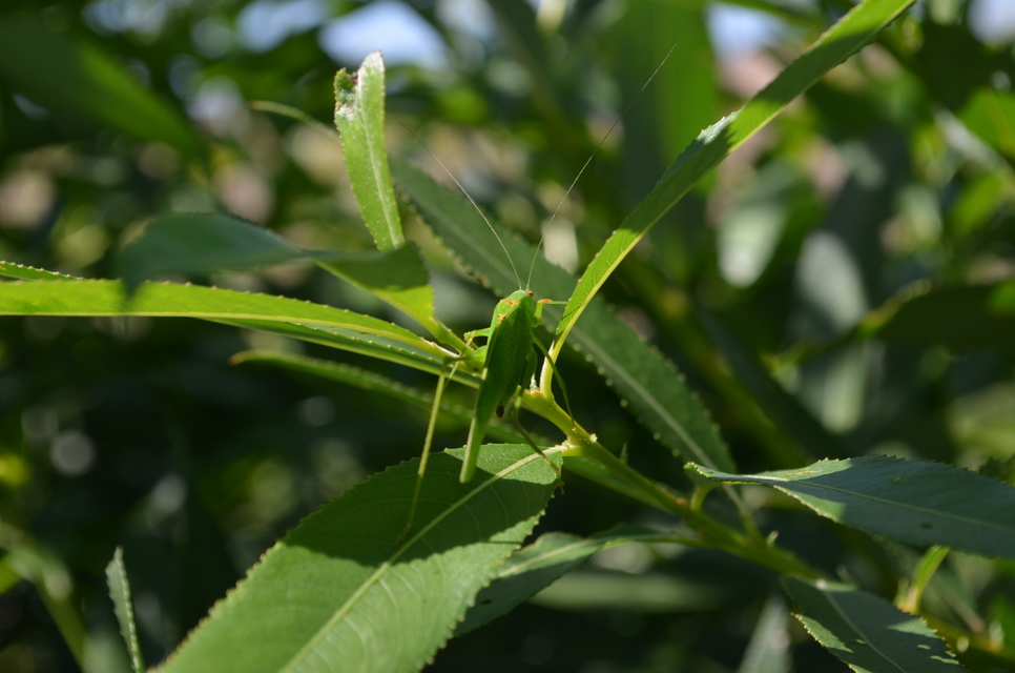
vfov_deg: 16.5
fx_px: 2321
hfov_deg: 24.7
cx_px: 508
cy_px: 336
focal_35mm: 82
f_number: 8
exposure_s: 1/160
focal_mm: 55
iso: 100
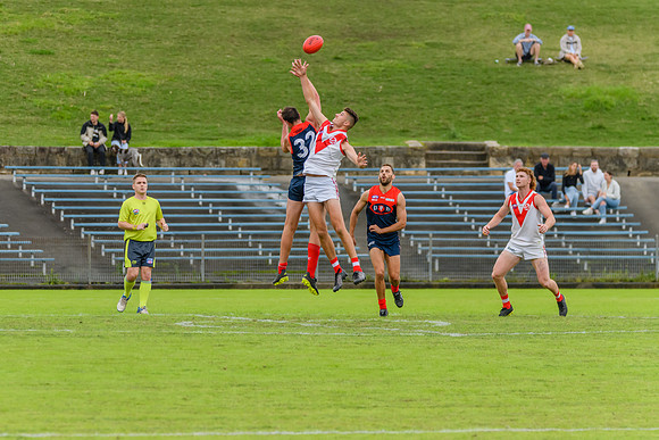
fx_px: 6500
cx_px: 301
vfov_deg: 3.9
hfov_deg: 5.8
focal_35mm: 355
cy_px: 201
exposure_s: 1/2000
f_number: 5.6
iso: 900
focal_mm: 260
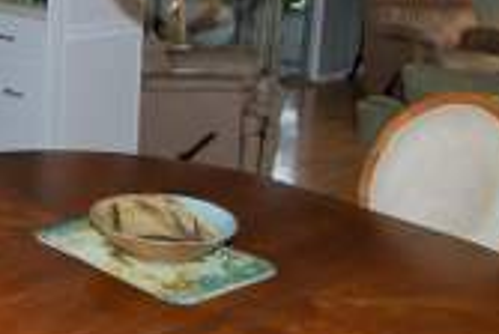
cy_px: 94
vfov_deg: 19.7
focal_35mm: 69
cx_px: -54
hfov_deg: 26.8
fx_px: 958
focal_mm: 16
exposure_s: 1/60
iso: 200
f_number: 4
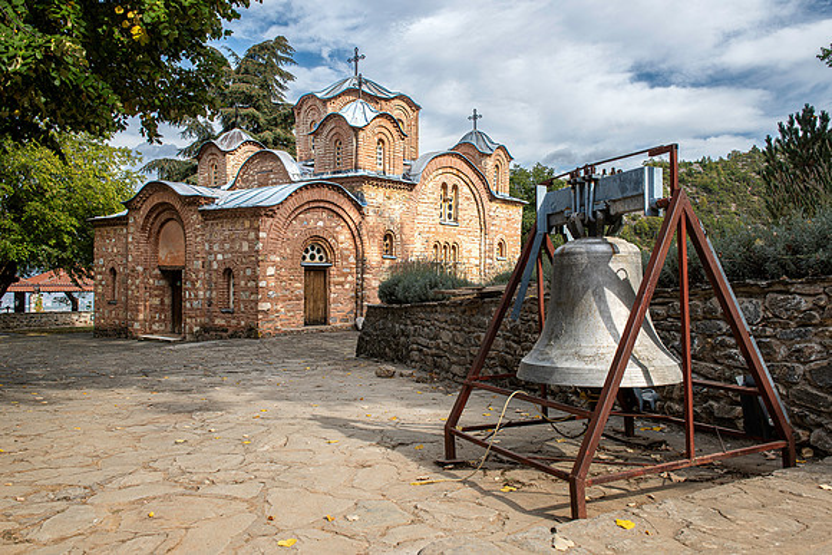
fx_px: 647
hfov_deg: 65.5
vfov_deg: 46.4
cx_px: 416
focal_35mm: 28
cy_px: 278
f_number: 11
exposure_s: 1/125
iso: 200
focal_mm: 28
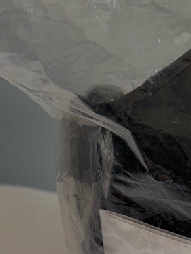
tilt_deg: -37.3
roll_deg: +3.8
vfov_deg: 18.3
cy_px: 165
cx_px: 243
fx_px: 787
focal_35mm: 107
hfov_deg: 13.4
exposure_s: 1/121
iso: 64
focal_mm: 5.96
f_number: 1.6
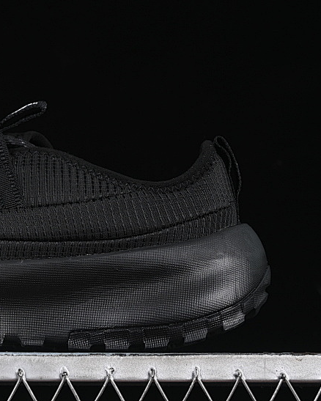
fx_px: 1650
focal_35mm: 139
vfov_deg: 13.9
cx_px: -23
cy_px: 188
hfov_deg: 11.0
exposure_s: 1/50
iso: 160
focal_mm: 50
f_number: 6.3
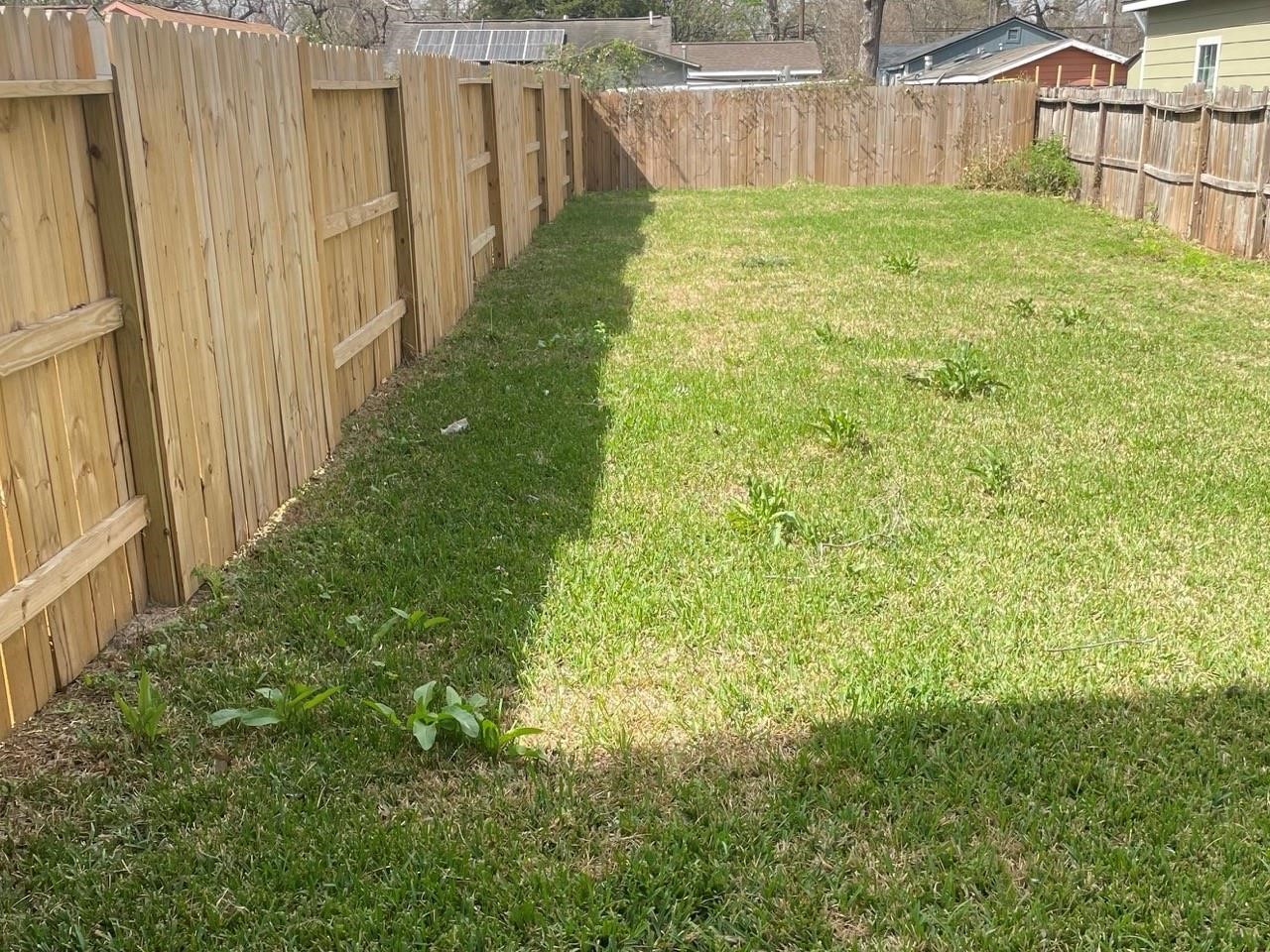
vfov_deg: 53.1
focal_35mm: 26
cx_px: 635
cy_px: 476
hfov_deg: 67.3
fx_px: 954
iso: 32
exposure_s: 1/2020
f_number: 1.6
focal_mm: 4.2
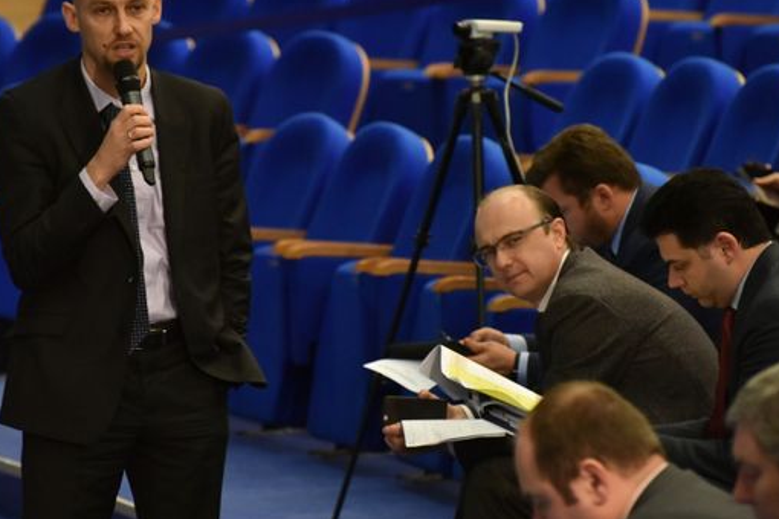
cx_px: 351
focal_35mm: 267
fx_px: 5777
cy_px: 273
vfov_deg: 5.1
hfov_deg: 7.7
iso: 2500
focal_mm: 195
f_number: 5.6
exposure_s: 1/60
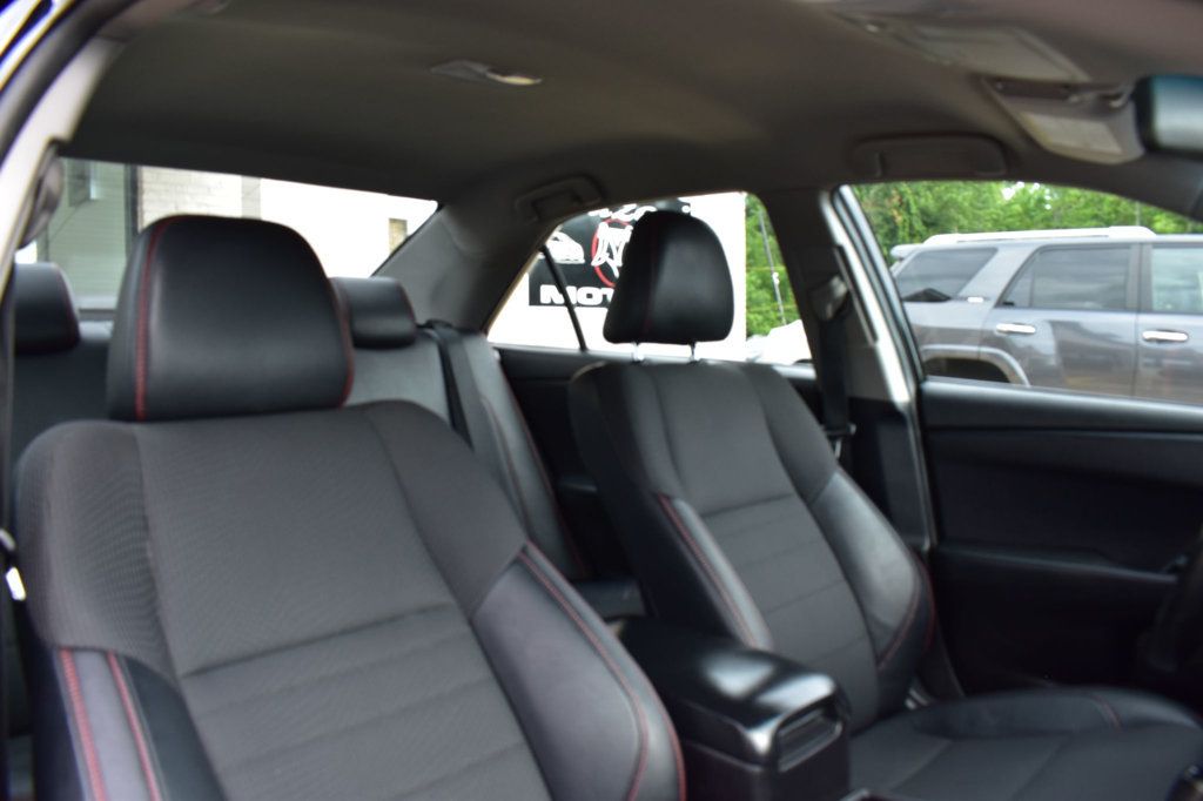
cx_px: 602
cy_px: 400
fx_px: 902
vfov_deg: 47.9
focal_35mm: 27
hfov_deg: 67.4
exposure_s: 1/80
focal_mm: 18
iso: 400
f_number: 8
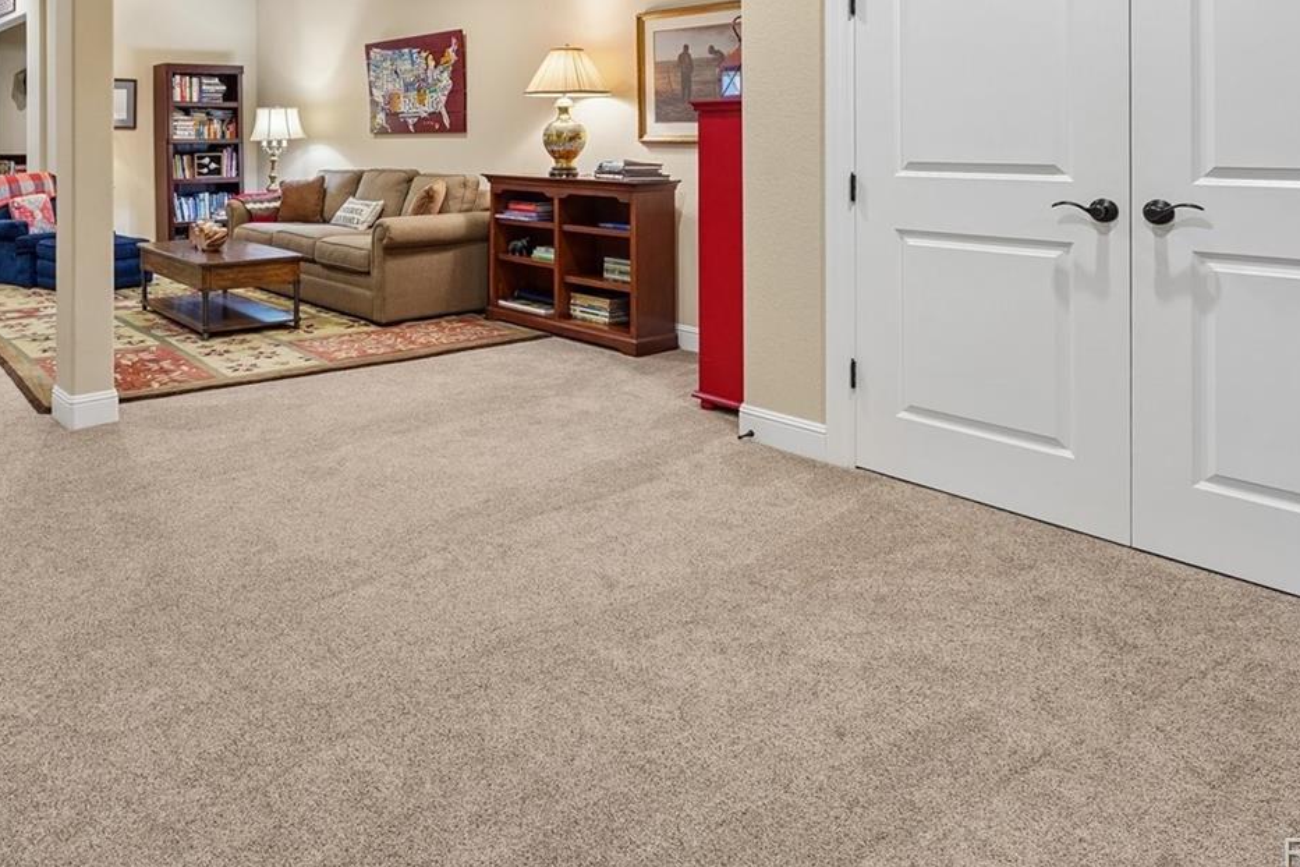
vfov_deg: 47.6
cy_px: 139
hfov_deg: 68.6
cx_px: 394
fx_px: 904
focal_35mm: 25
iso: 400
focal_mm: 14.6
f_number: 8
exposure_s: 1/5
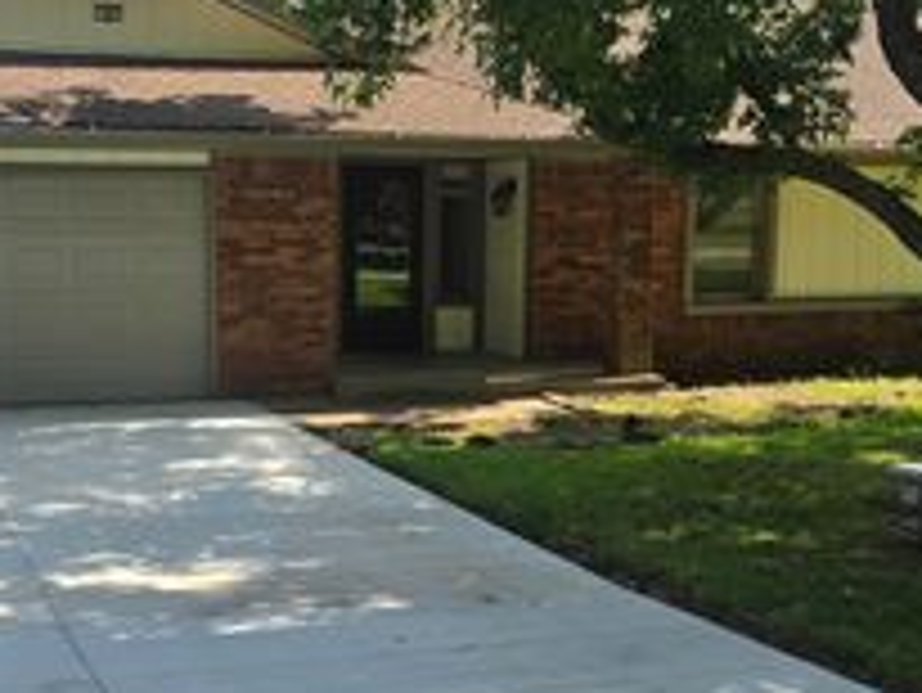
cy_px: 371
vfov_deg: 26.1
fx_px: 1492
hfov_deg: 34.2
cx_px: 351
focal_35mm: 56
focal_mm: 6.5
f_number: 1.4
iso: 64
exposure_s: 1/3677
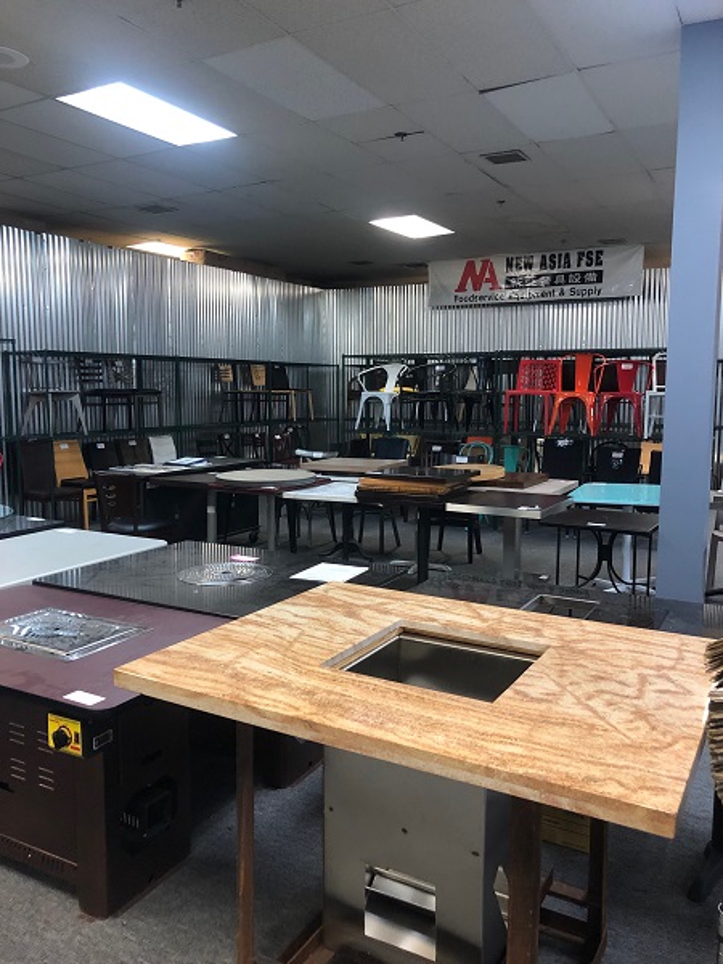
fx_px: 780
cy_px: 482
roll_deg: -0.4
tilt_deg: -6.2
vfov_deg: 63.4
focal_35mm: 28
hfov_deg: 49.7
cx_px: 362
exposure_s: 1/15
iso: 100
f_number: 1.8
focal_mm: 3.99
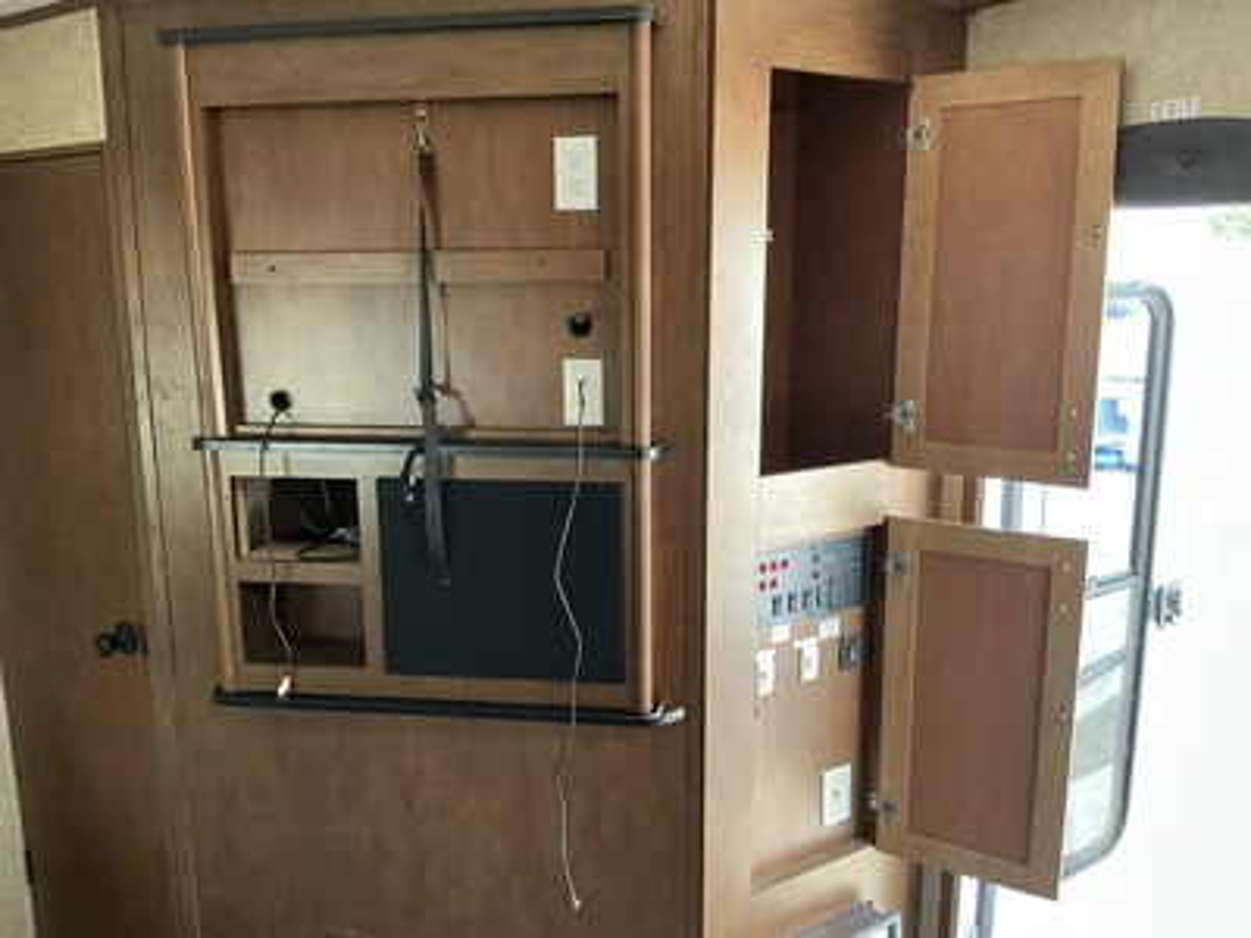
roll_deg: -1.1
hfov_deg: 63.4
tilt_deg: -13.3
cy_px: 469
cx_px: 626
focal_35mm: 28
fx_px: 1012
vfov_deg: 49.7
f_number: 1.8
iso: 125
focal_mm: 3
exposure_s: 1/60
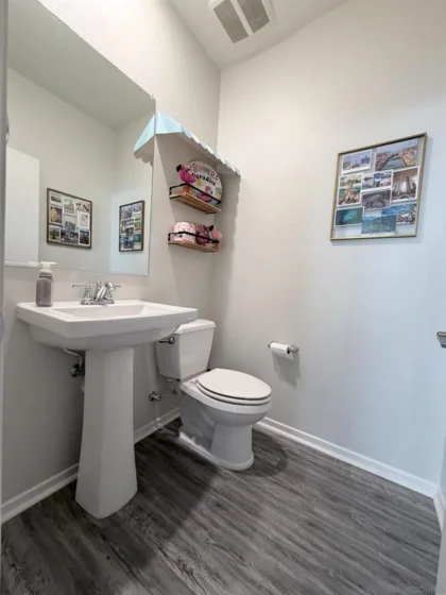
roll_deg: -4.3
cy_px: 298
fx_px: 241
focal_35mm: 14
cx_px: 223
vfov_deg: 102.1
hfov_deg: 85.7
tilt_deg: -3.9
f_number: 2.2
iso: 200
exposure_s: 1/60
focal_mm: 2.22
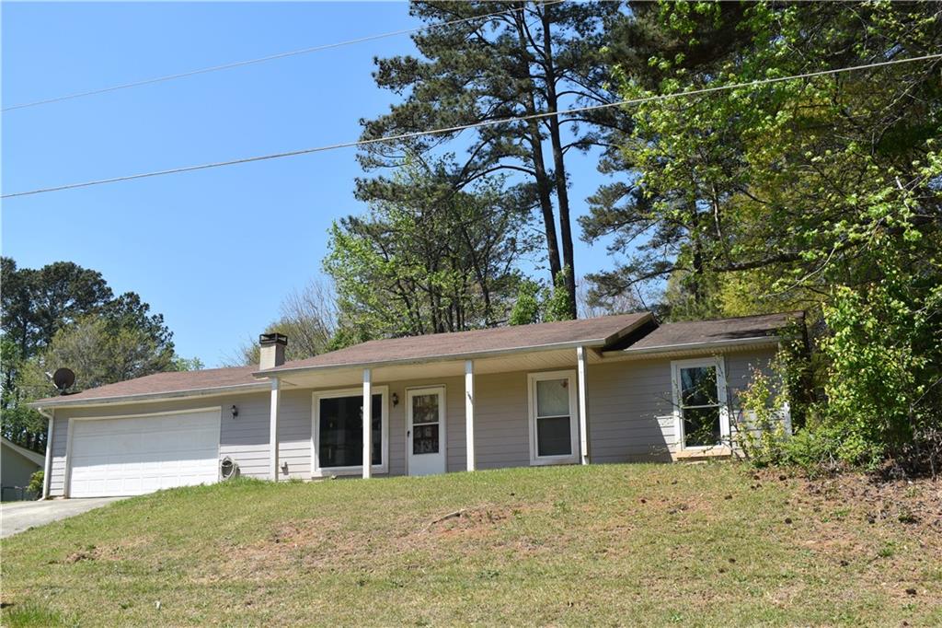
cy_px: 314
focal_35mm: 36
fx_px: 942
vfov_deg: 36.8
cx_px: 471
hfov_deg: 53.1
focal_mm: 24
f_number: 8
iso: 100
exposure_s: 1/250
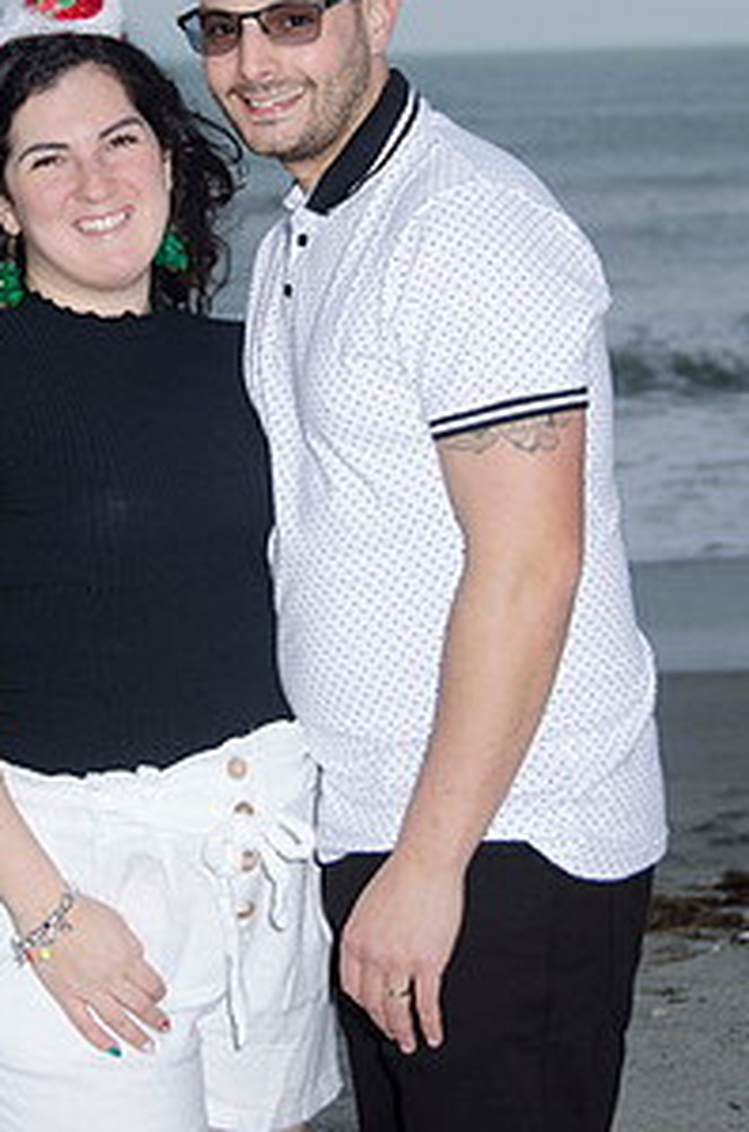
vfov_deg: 18.1
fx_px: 3543
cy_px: 379
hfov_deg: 12.1
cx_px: 287
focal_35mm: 113
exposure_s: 1/80
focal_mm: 50
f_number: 5.6
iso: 100
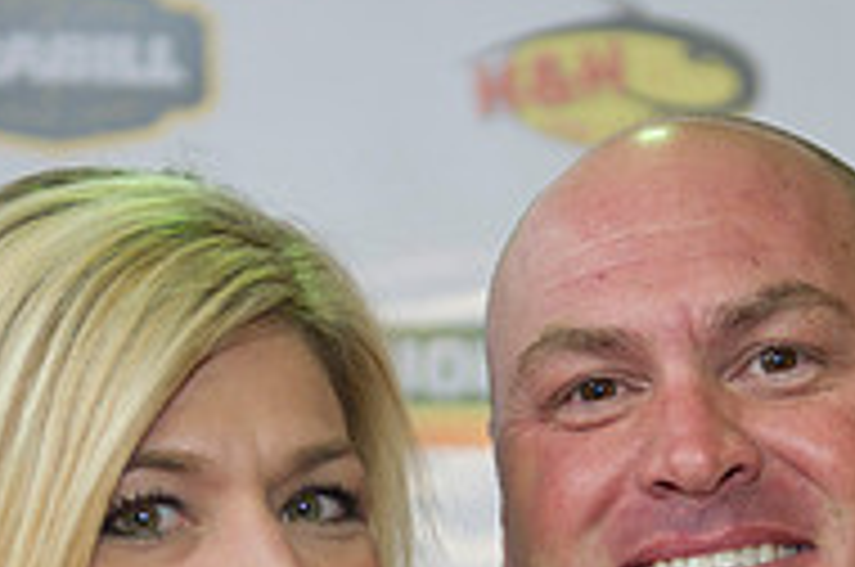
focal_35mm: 159
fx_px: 3770
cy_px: 801
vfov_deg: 8.4
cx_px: 626
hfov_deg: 12.9
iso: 640
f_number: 2.8
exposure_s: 1/100
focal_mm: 52
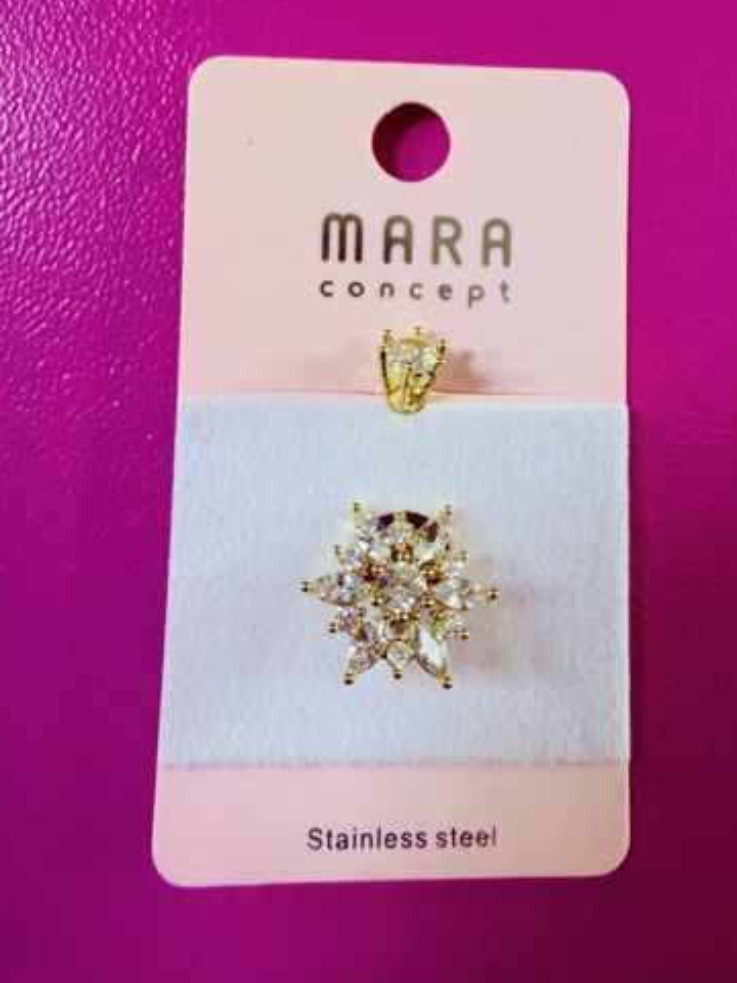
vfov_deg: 59.8
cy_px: 436
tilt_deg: -84.3
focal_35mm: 30
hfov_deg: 46.7
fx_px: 852
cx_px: 405
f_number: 2.2
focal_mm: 2.22
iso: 320
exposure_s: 1/65
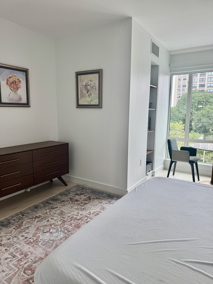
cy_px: 142
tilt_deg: -9.9
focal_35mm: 24
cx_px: 106
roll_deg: +0.3
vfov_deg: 71.6
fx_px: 197
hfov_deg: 56.8
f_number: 1.78
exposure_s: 1/120
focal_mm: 6.76
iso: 64
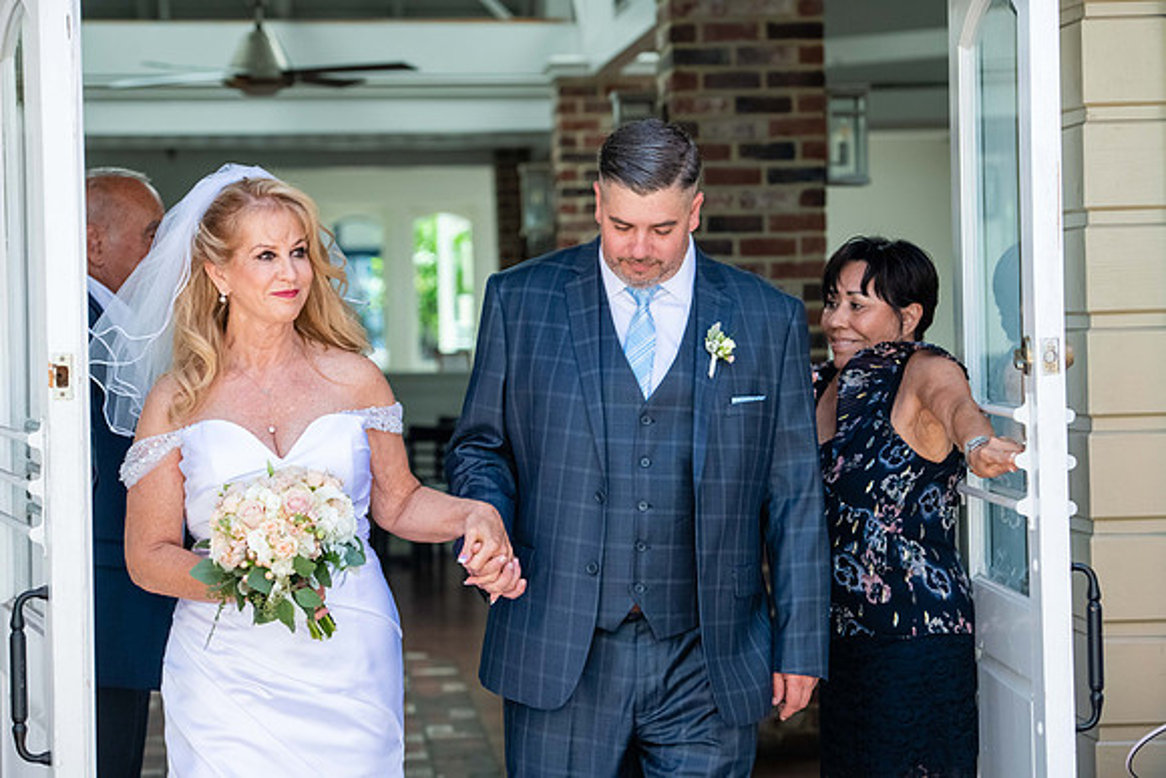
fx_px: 3239
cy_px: 389
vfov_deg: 13.7
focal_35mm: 100
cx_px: 583
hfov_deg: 20.4
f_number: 4.5
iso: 640
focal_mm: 100
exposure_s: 1/500
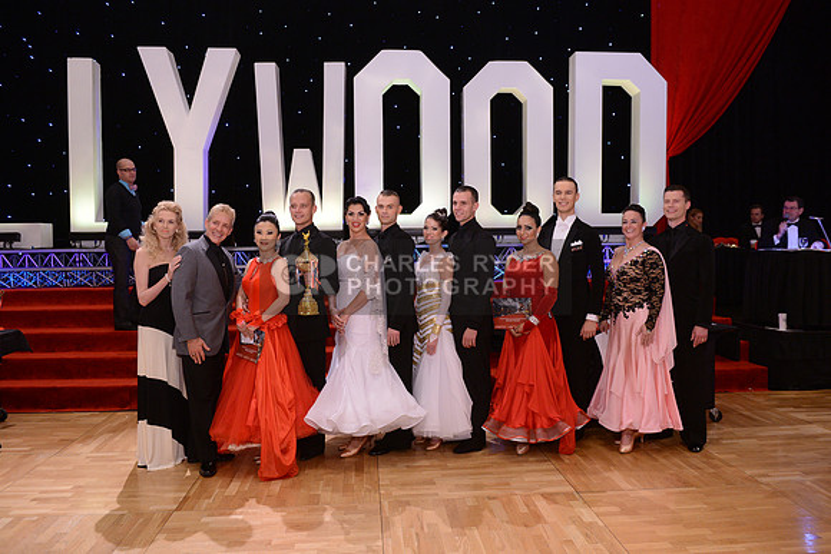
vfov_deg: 45.0
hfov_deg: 63.6
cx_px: 416
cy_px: 277
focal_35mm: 29
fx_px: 670
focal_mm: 29
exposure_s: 1/250
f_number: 4
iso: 1600
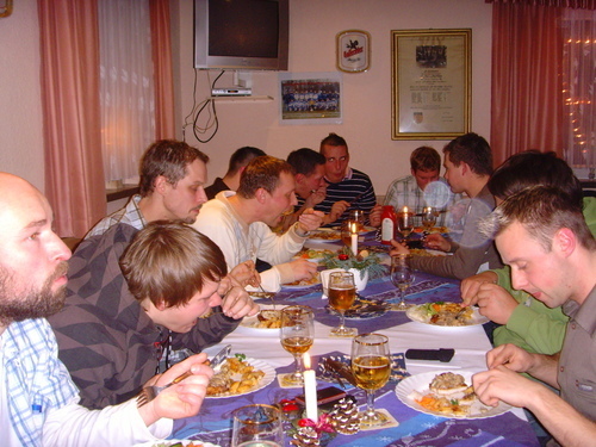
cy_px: 224
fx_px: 671
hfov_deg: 47.9
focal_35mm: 39
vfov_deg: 36.8
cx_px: 298
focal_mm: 6.6
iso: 240
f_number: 3.5
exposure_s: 1/45
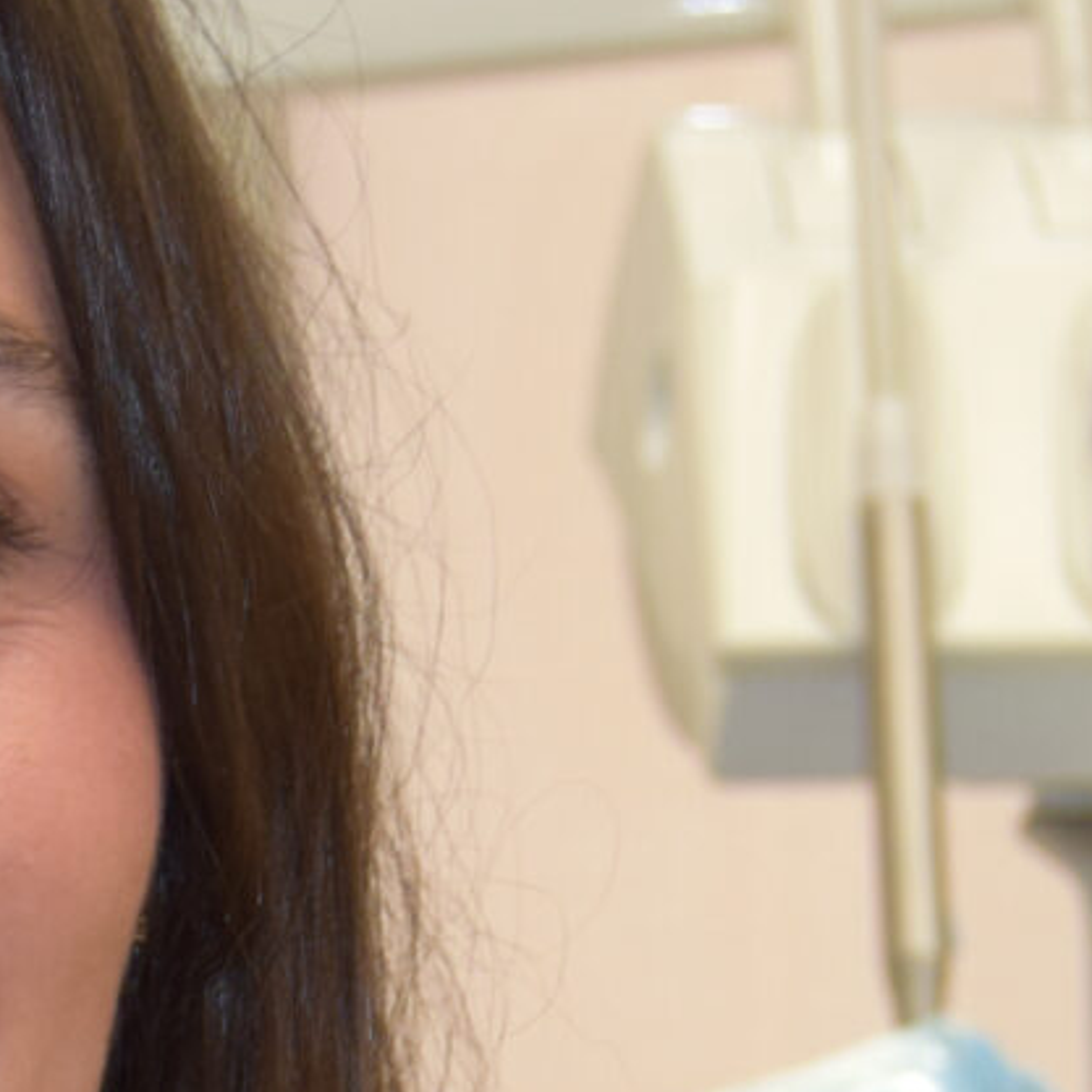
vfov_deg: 6.3
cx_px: -412
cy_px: 2401
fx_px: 9494
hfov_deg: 6.5
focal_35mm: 266
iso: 400
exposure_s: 1/80
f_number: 4.5
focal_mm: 34
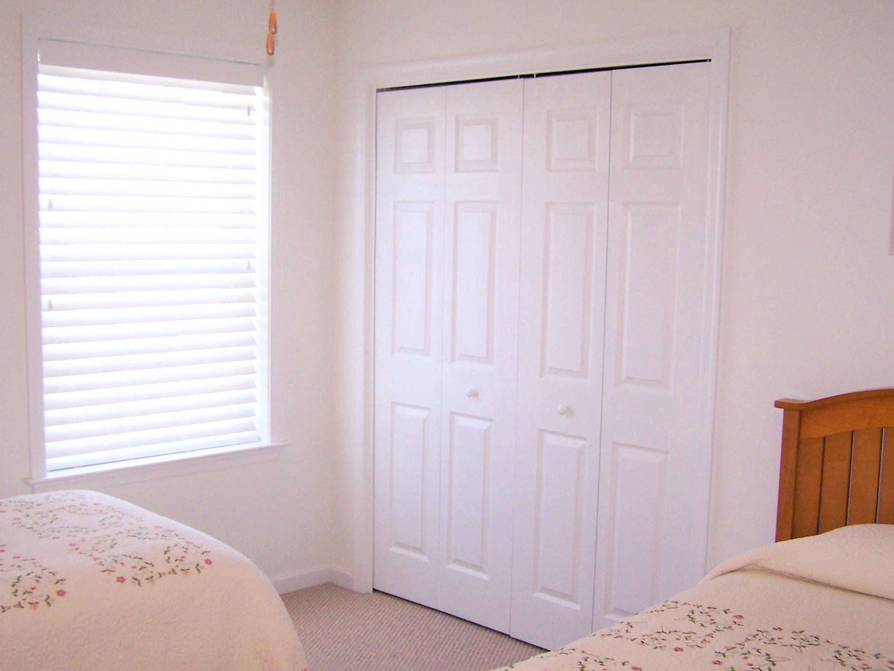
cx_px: 422
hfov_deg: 43.8
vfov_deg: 33.6
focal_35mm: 43
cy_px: 367
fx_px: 1111
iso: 140
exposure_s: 1/90
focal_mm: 6.3
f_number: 2.8
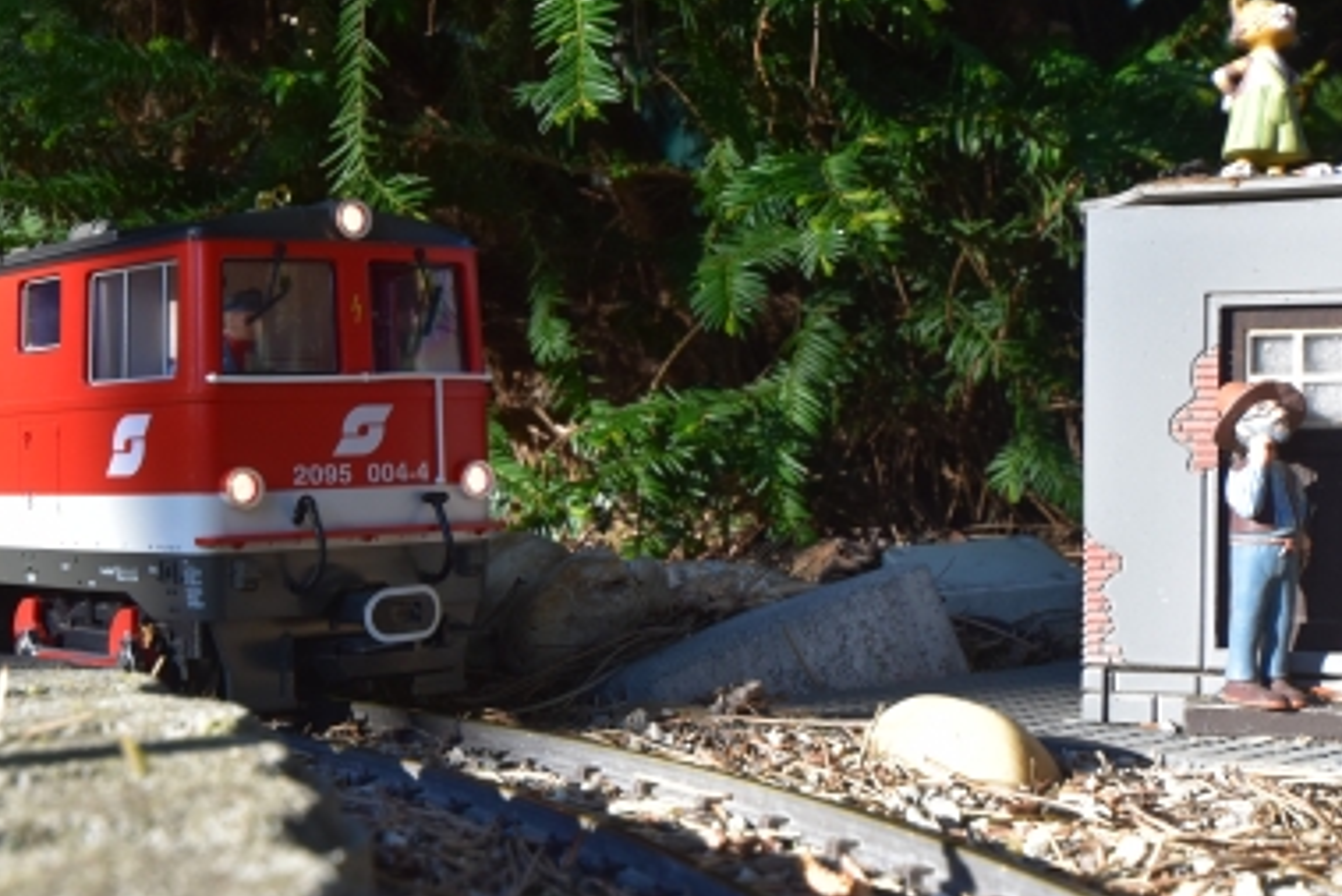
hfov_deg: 34.4
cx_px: 365
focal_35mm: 57
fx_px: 2126
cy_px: 496
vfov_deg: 23.8
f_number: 8
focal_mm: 24
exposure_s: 1/60
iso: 640
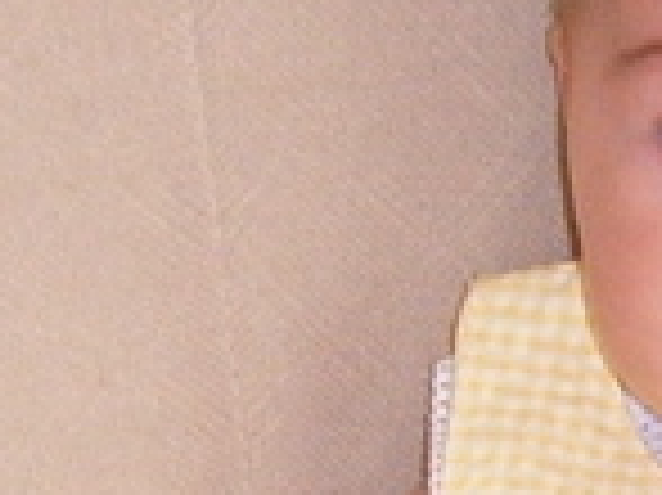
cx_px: 892
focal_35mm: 327
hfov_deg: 6.0
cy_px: 608
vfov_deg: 4.5
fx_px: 6248
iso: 141
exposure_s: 1/30
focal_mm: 7.8
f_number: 3.2
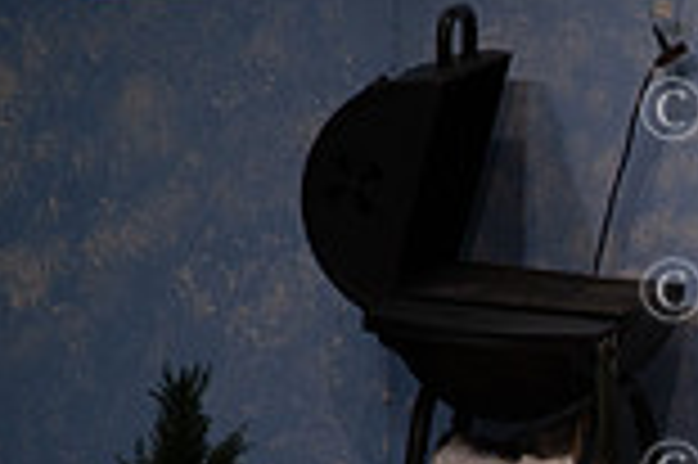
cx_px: 1292
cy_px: 743
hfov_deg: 1.7
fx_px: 23203
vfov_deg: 1.1
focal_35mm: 1198
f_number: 6.3
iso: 900
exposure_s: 1/200
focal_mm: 320
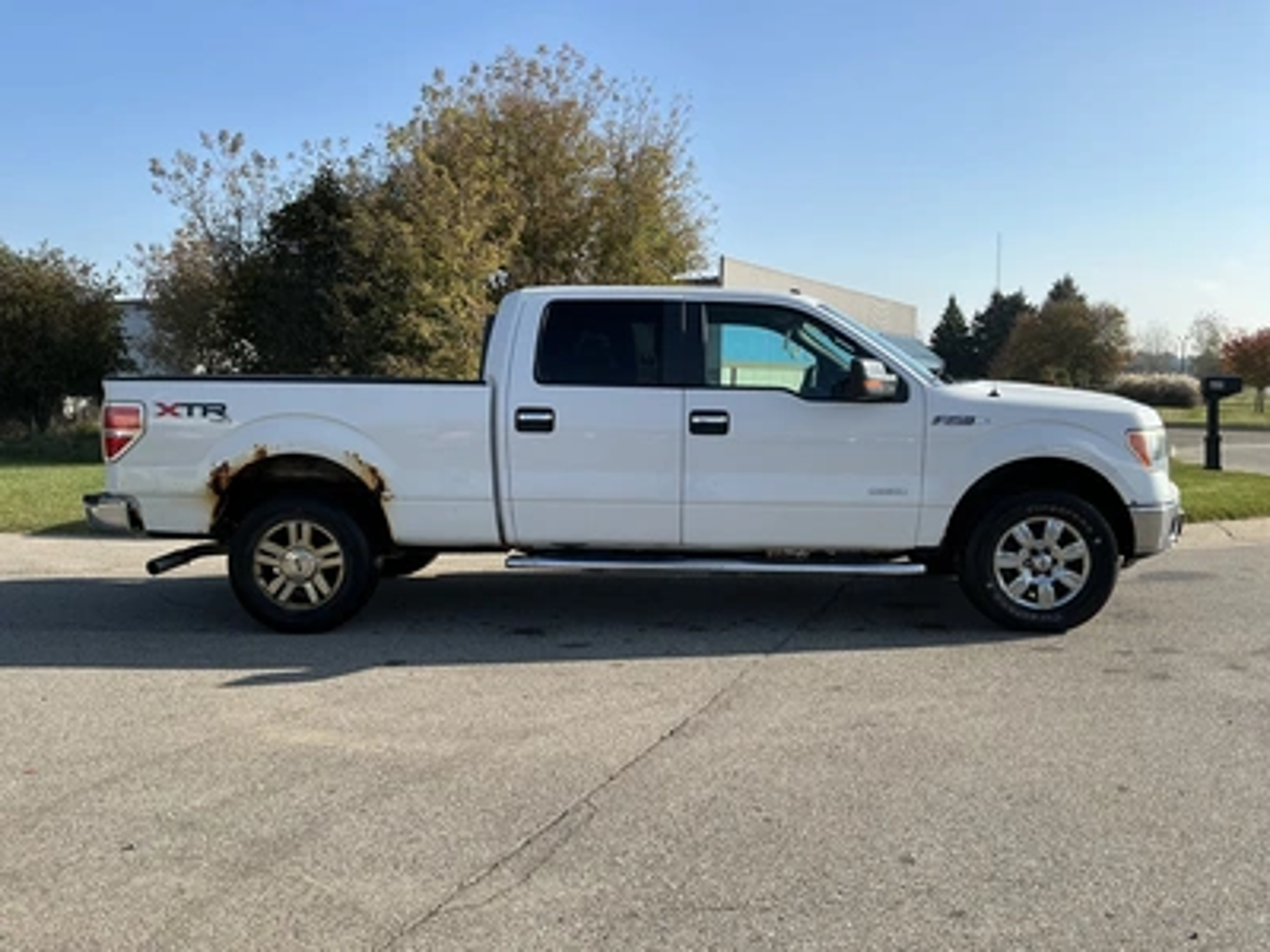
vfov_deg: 49.7
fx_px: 1027
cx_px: 635
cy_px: 476
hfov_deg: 63.4
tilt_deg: -1.6
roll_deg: +1.1
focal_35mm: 28
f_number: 1.8
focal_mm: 3
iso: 25
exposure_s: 1/1534
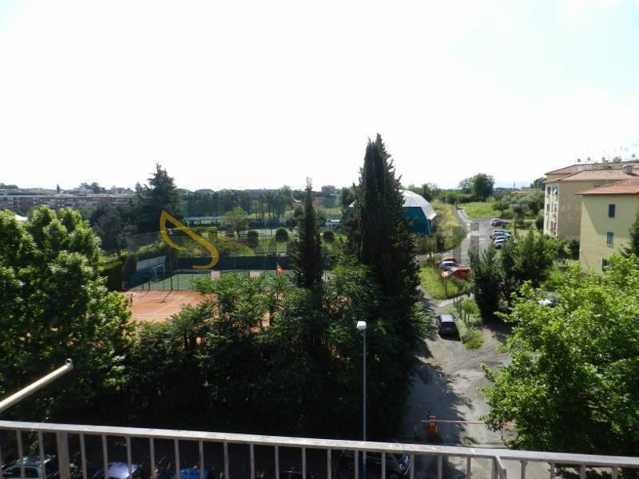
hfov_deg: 73.9
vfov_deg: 58.9
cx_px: 320
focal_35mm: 23
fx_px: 425
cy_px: 240
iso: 160
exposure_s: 1/800
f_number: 4
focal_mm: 4
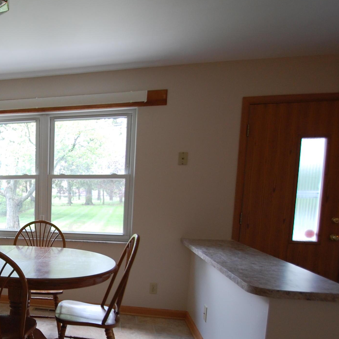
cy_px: 235
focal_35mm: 31
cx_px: 12
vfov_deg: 50.6
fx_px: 349
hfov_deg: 45.2
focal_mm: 11.5
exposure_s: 1/60
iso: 400
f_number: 4
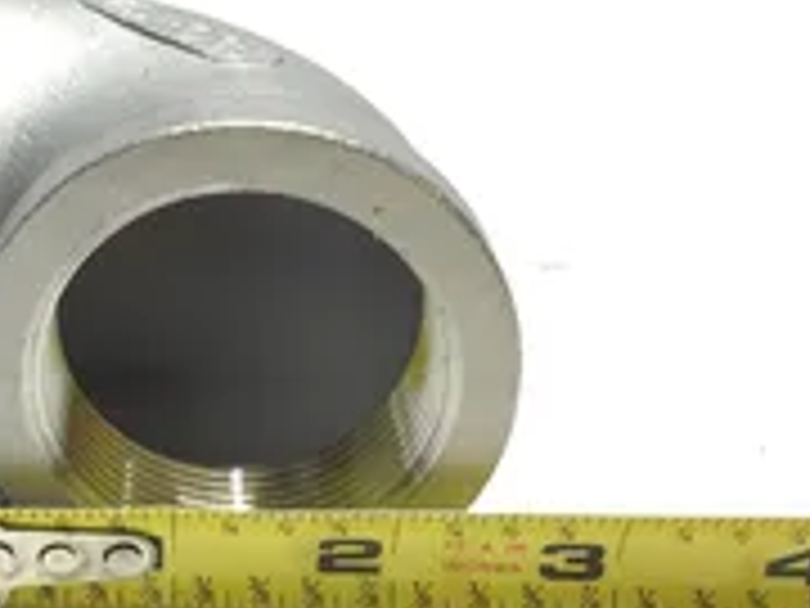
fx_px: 1615
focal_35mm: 69
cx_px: 140
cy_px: 347
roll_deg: +0.9
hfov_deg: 27.5
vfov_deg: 21.3
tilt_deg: -34.0
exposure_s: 1/60
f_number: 2.4
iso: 25
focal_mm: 3.3
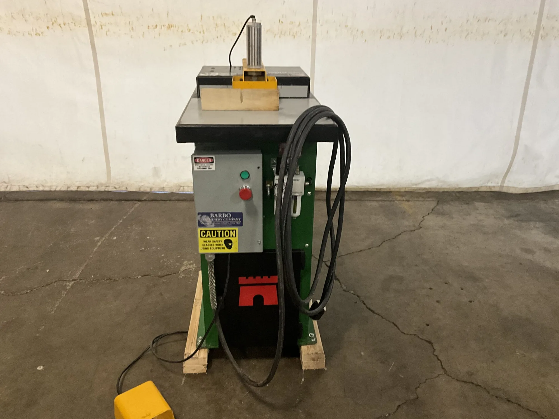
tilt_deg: -25.4
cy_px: 210
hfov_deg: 61.7
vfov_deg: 48.2
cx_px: 280
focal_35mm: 29
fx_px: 468
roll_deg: -1.0
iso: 250
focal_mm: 3
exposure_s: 1/60
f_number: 1.8
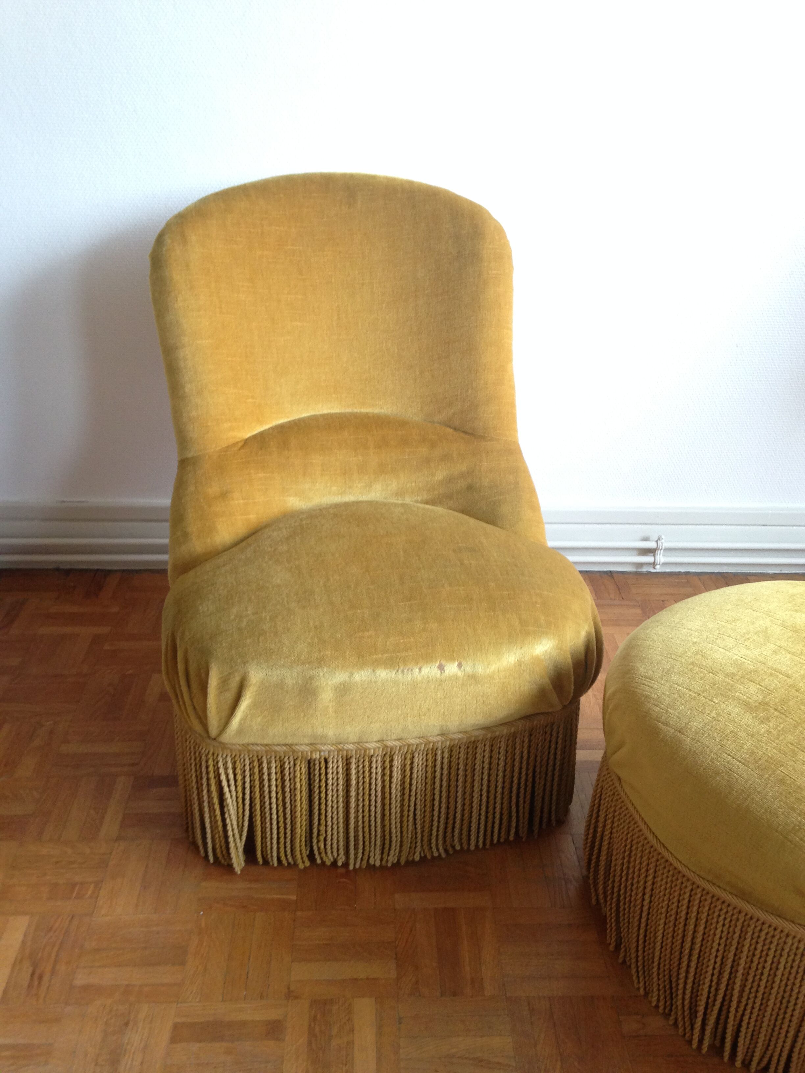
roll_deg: -0.1
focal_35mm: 33
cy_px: 536
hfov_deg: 42.9
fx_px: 1023
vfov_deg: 55.4
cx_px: 402
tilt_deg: -29.0
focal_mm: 4.12
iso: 125
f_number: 2.4
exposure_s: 1/20
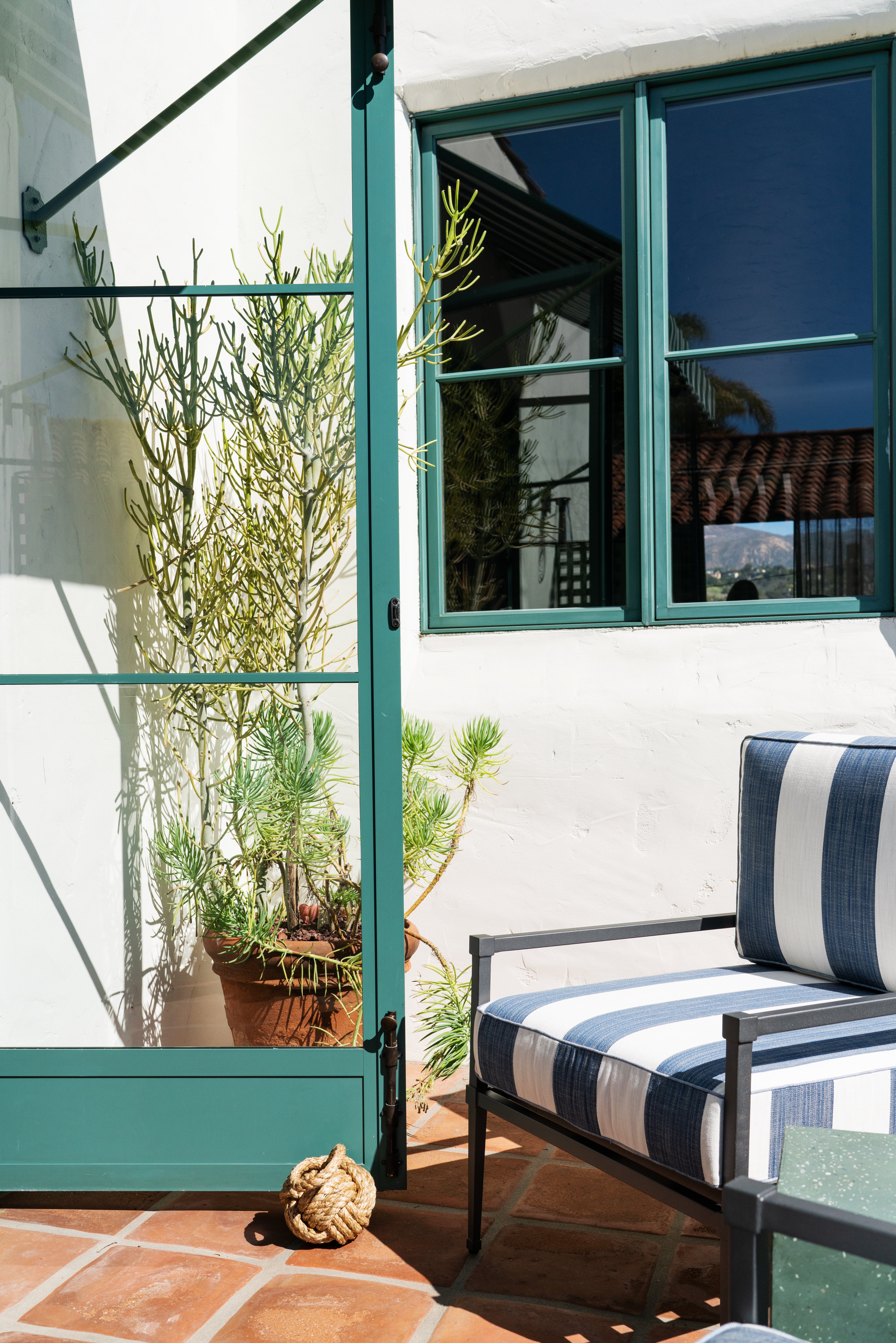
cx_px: 448
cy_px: 672
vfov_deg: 54.4
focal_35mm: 35
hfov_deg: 37.9
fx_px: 1306
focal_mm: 35
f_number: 6.3
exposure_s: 1/2000
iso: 400
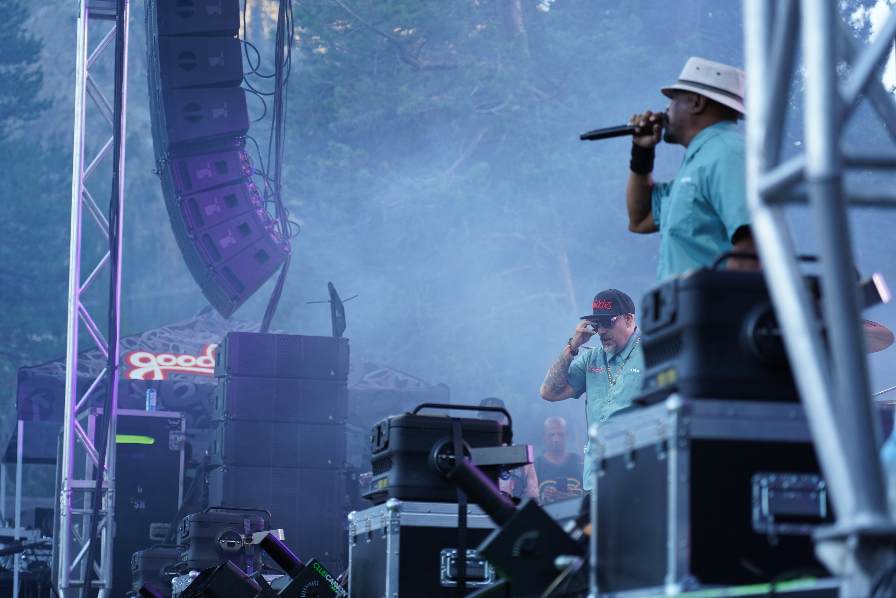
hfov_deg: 19.5
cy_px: 299
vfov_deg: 13.0
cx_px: 448
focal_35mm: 105
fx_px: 2613
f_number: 4
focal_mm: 105
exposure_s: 1/160
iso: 320
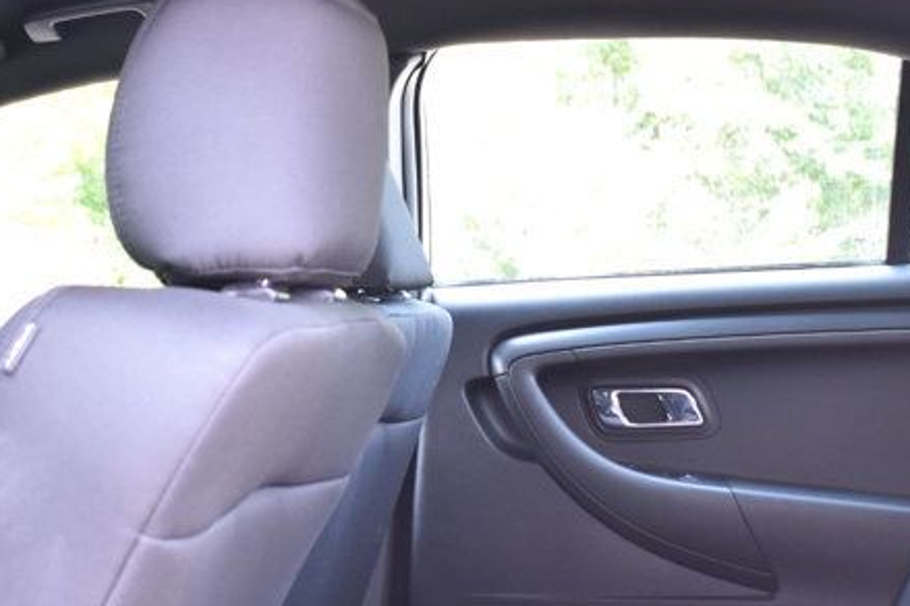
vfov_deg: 19.3
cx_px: 456
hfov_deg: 28.9
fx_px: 1768
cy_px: 417
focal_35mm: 70
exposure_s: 1/125
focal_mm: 20
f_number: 4
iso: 1000
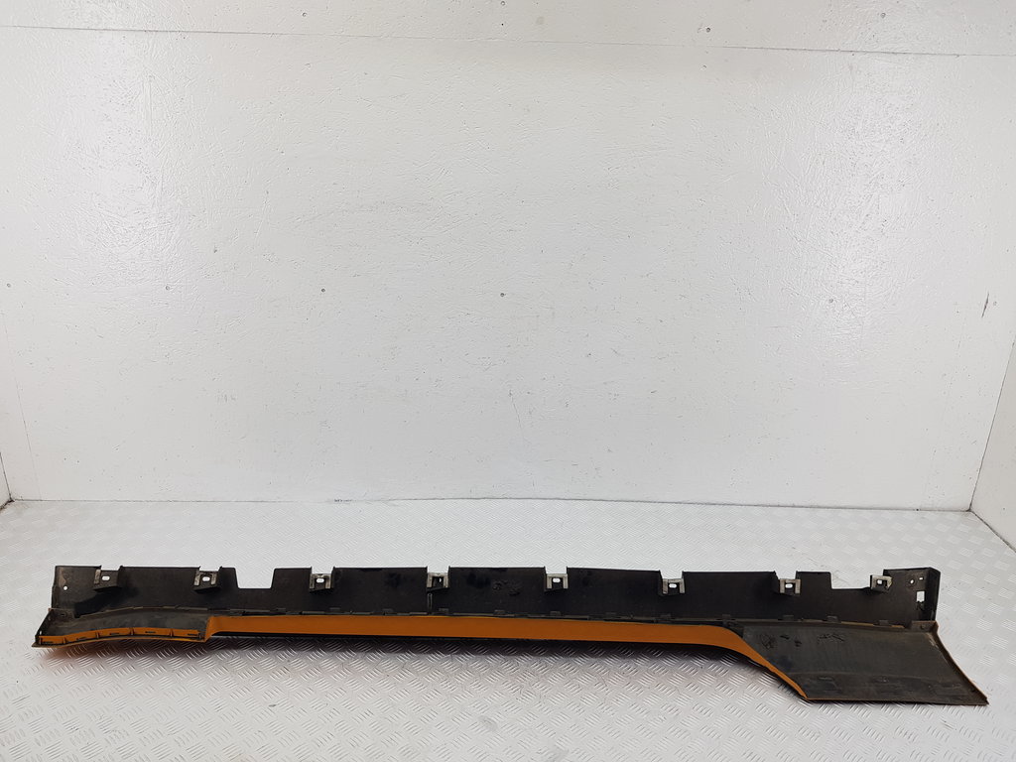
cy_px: 381
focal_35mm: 26
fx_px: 763
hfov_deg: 67.3
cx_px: 508
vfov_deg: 53.1
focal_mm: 4.2
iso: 40
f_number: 1.7
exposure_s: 1/113
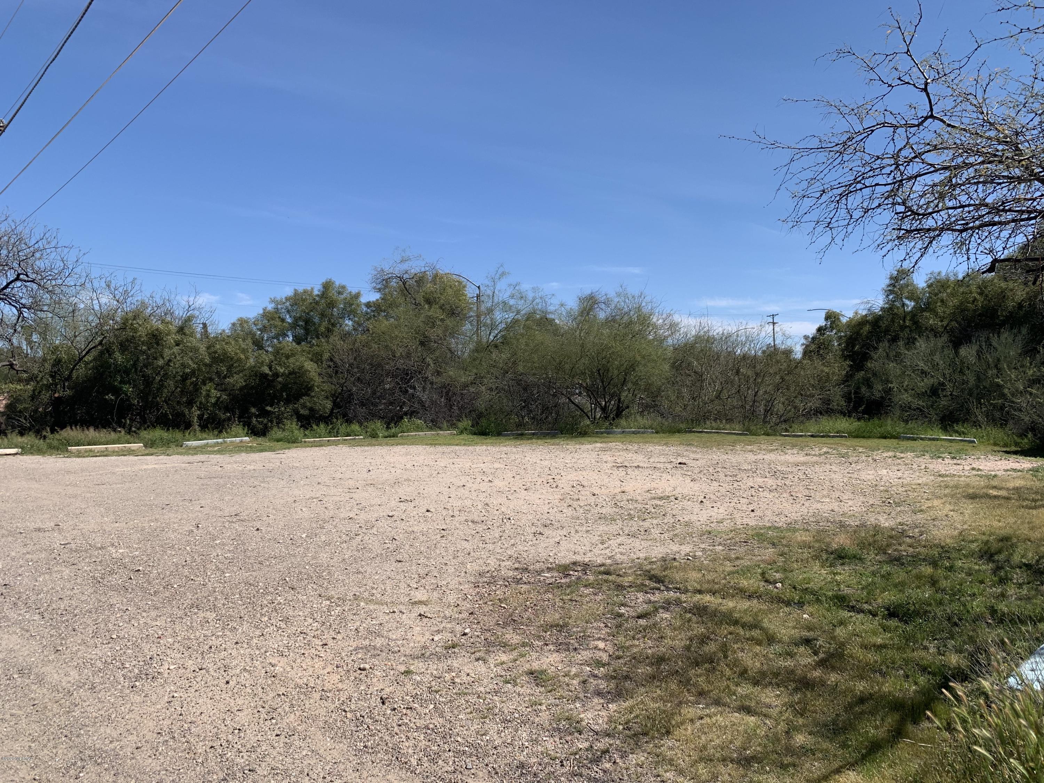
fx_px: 784
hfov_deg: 67.3
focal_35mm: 26
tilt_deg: +2.1
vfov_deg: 53.1
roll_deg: +1.0
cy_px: 392
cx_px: 522
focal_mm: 4.25
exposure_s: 1/2681
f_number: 1.8
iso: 25
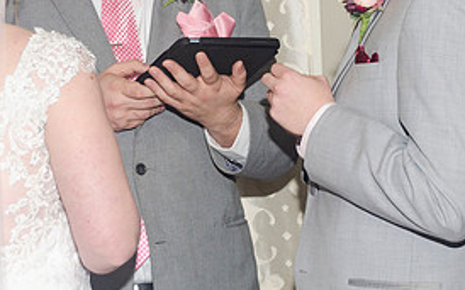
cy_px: 39
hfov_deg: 13.5
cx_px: 216
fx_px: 1963
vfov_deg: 8.4
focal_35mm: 155
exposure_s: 1/60
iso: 400
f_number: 5.6
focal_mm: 48
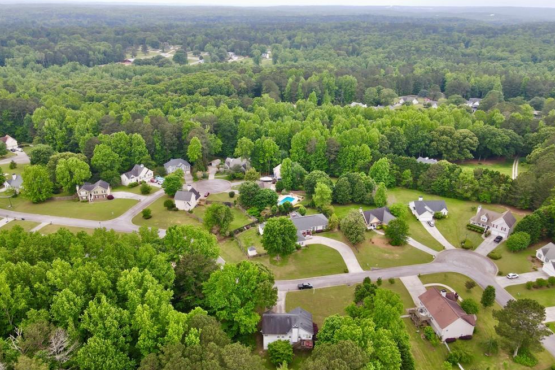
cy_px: 191
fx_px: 401
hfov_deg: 69.4
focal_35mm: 26
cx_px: 286
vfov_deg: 49.5
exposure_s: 1/125
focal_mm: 4.5
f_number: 2.8
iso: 100
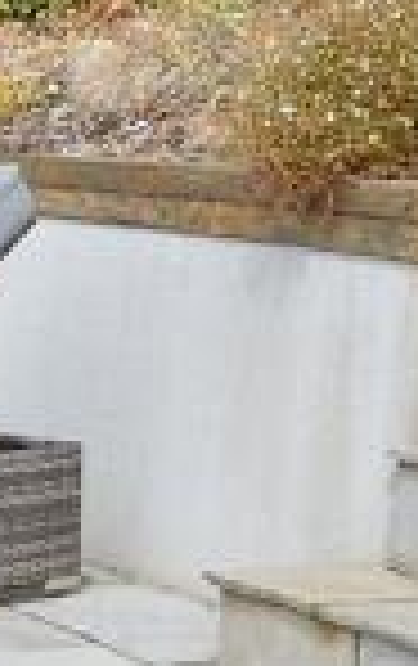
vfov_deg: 14.0
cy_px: 142
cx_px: -135
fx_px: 2687
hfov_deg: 8.8
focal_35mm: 148
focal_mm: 14
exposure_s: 1/320
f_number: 8
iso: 200
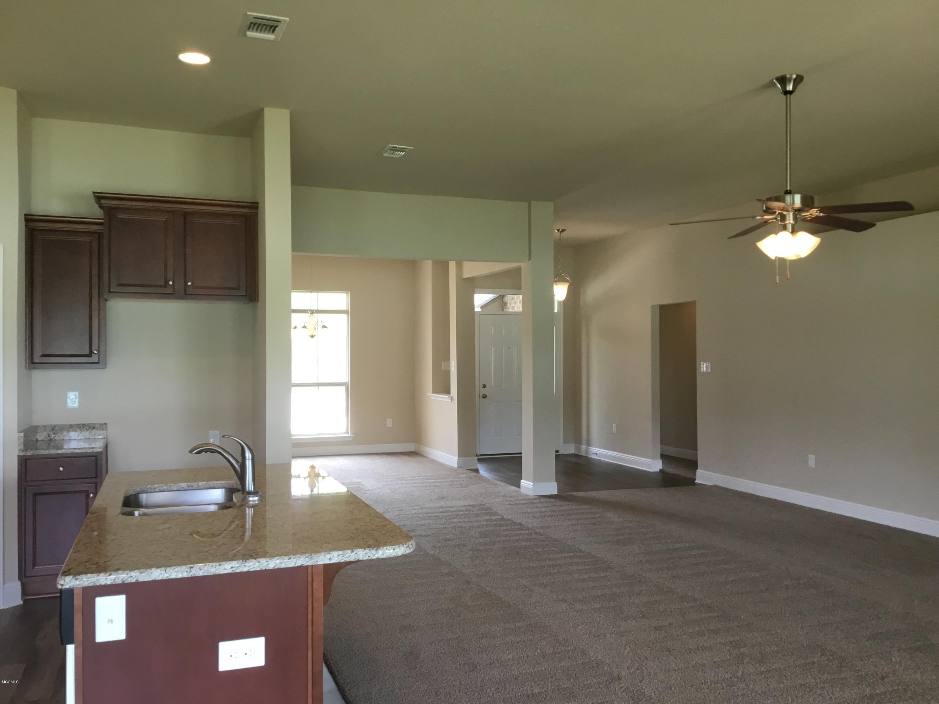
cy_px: 352
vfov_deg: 45.4
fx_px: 841
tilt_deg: +0.4
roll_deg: -0.1
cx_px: 470
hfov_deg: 58.4
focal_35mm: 31
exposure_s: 1/30
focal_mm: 3.3
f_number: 2.4
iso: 32
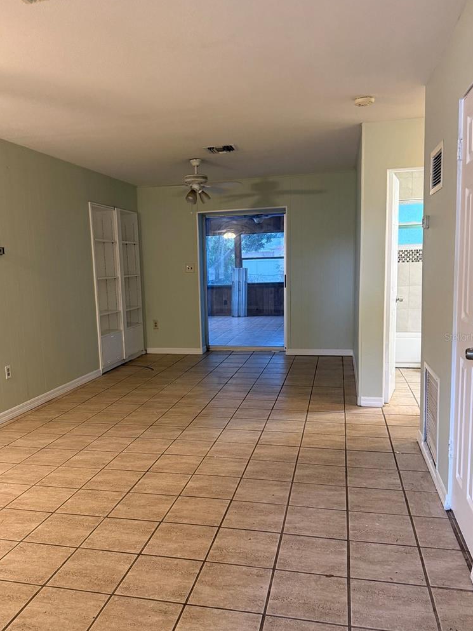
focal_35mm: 29
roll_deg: +2.0
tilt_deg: -7.7
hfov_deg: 48.1
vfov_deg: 61.6
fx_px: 528
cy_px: 337
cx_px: 204
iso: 400
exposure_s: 1/60
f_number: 1.78
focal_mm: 6.76
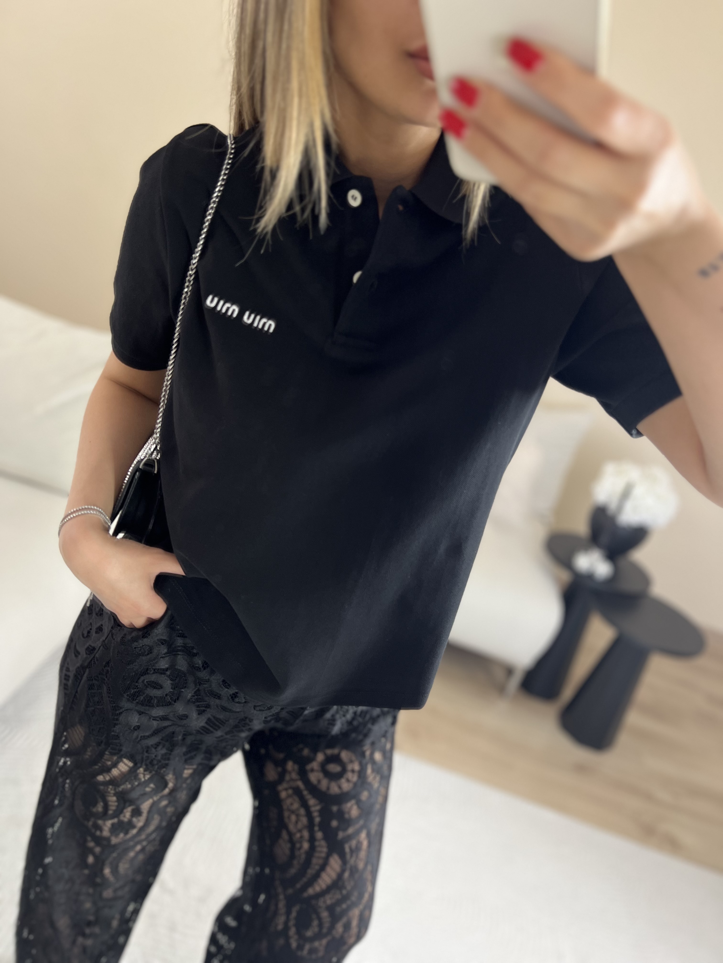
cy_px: 482
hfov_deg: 53.1
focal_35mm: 26
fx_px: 724
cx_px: 362
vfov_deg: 67.3
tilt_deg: -51.9
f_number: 1.5
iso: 80
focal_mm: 5.7
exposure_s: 1/50
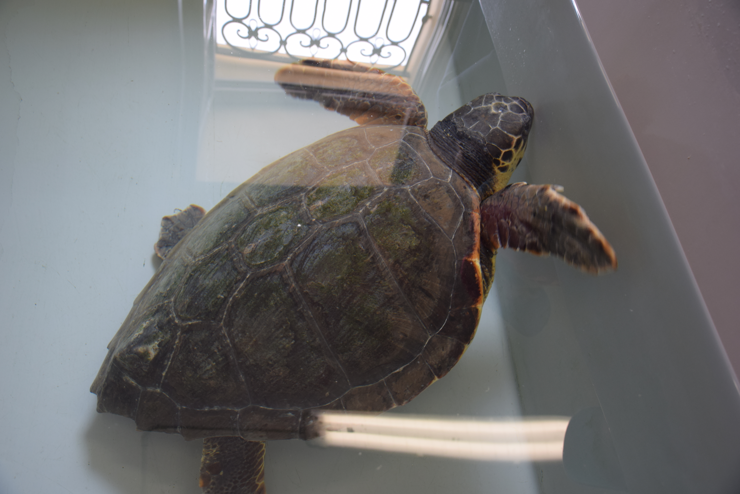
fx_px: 740
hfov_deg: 53.1
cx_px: 370
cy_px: 247
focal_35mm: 36
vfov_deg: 36.9
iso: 400
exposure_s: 1/80
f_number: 4.5
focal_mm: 24
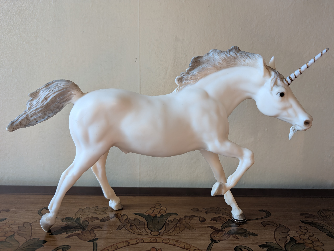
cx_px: 167
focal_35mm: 24
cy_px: 126
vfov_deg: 56.9
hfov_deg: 71.5
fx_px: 232
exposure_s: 1/40.8
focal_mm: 6.9
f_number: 1.68
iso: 20
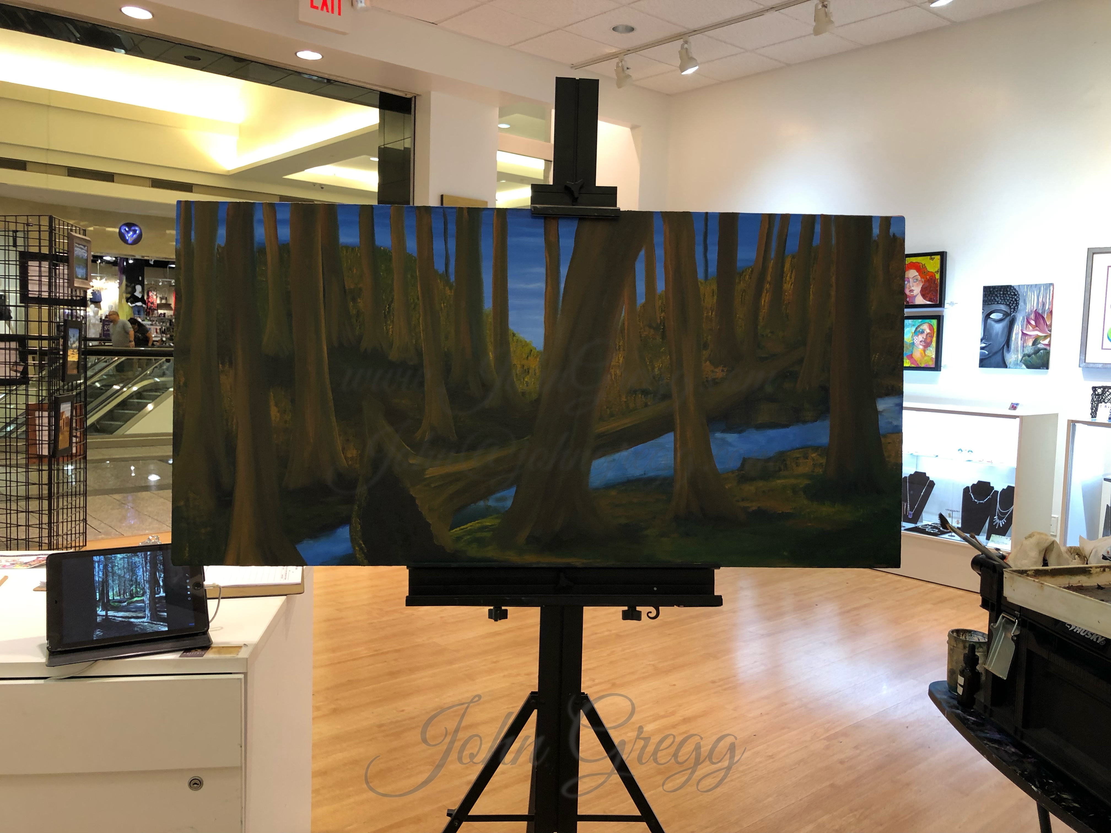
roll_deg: -1.4
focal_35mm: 28
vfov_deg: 49.7
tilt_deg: -4.0
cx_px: 556
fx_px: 899
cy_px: 416
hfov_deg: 63.4
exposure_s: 1/20
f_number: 1.8
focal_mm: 3.99
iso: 40
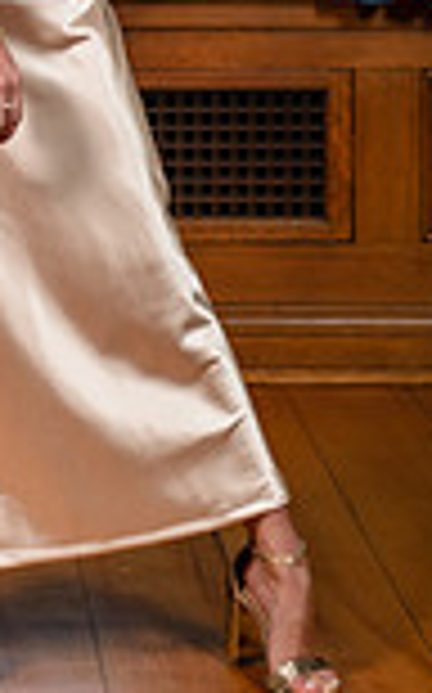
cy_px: -184
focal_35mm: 179
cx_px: -126
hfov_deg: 7.2
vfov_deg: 11.4
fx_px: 3378
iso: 400
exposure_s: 1/250
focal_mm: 60
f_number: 3.5
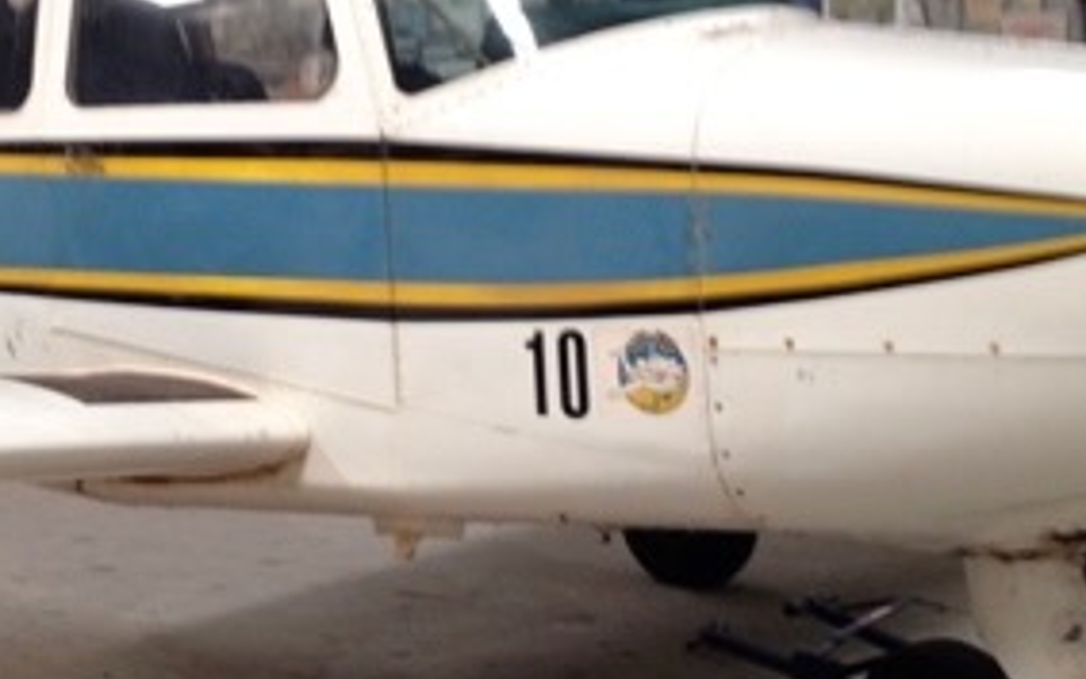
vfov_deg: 15.4
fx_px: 2487
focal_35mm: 84
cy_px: 111
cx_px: 349
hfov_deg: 24.5
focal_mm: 4.28
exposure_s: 1/24
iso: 100
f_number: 2.4
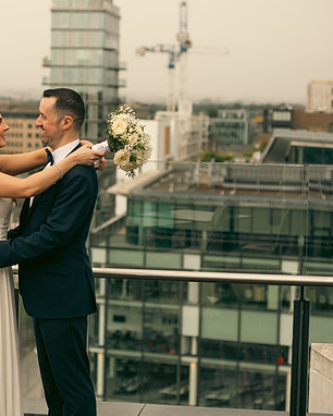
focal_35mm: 114
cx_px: 59
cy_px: 207
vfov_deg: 16.9
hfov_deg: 13.5
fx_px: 1403
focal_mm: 80
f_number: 3.5
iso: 160
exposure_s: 1/250
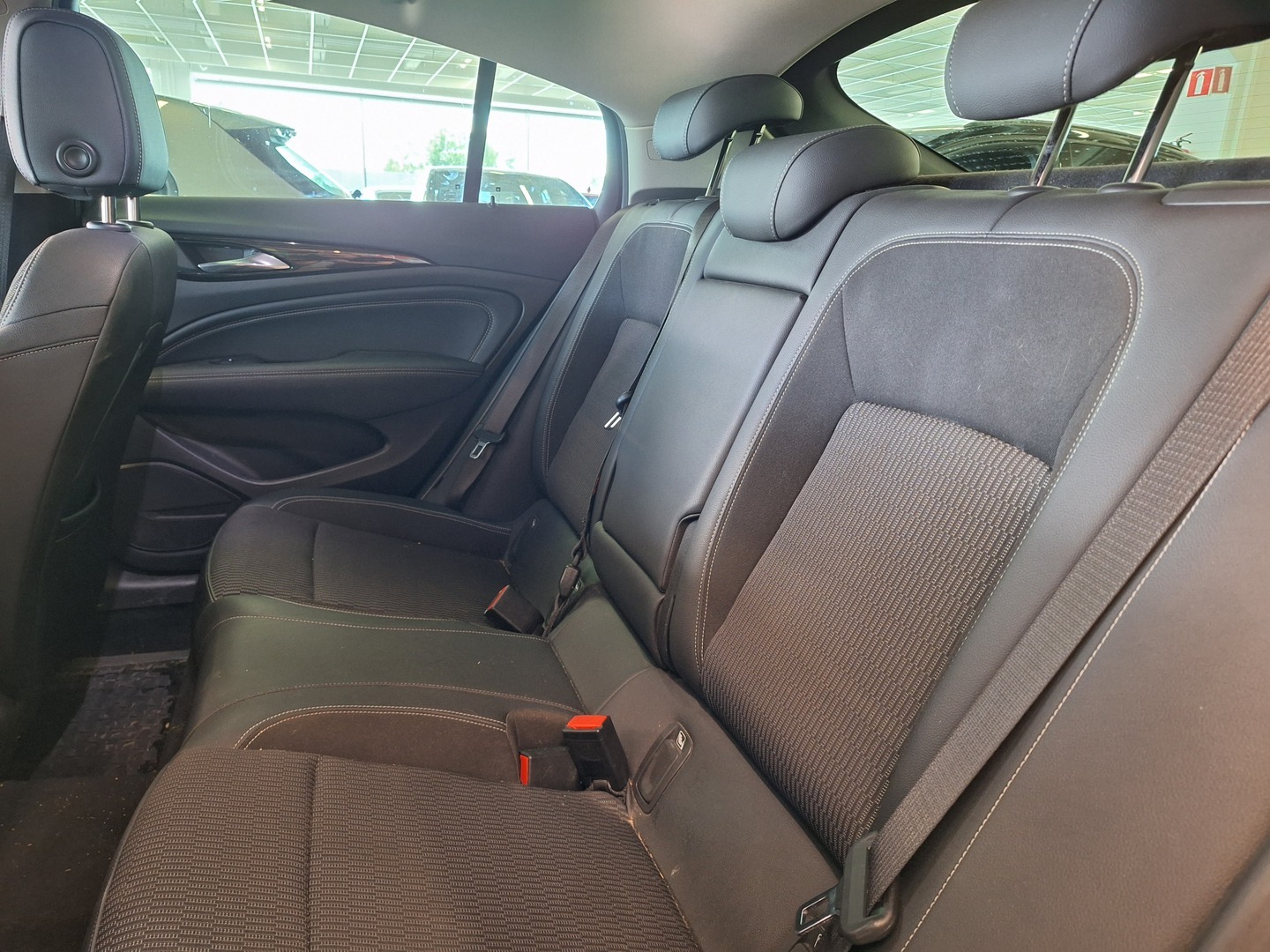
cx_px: 635
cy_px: 476
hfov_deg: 73.9
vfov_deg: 58.9
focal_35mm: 23
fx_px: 844
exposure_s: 1/20
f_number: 1.8
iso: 320
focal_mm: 5.54
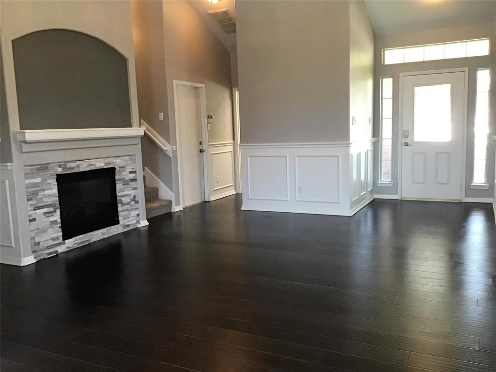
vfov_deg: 45.4
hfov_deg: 58.4
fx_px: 444
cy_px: 186
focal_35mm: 31
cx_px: 248
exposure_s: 1/30
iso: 125
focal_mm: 3.3
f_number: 2.4
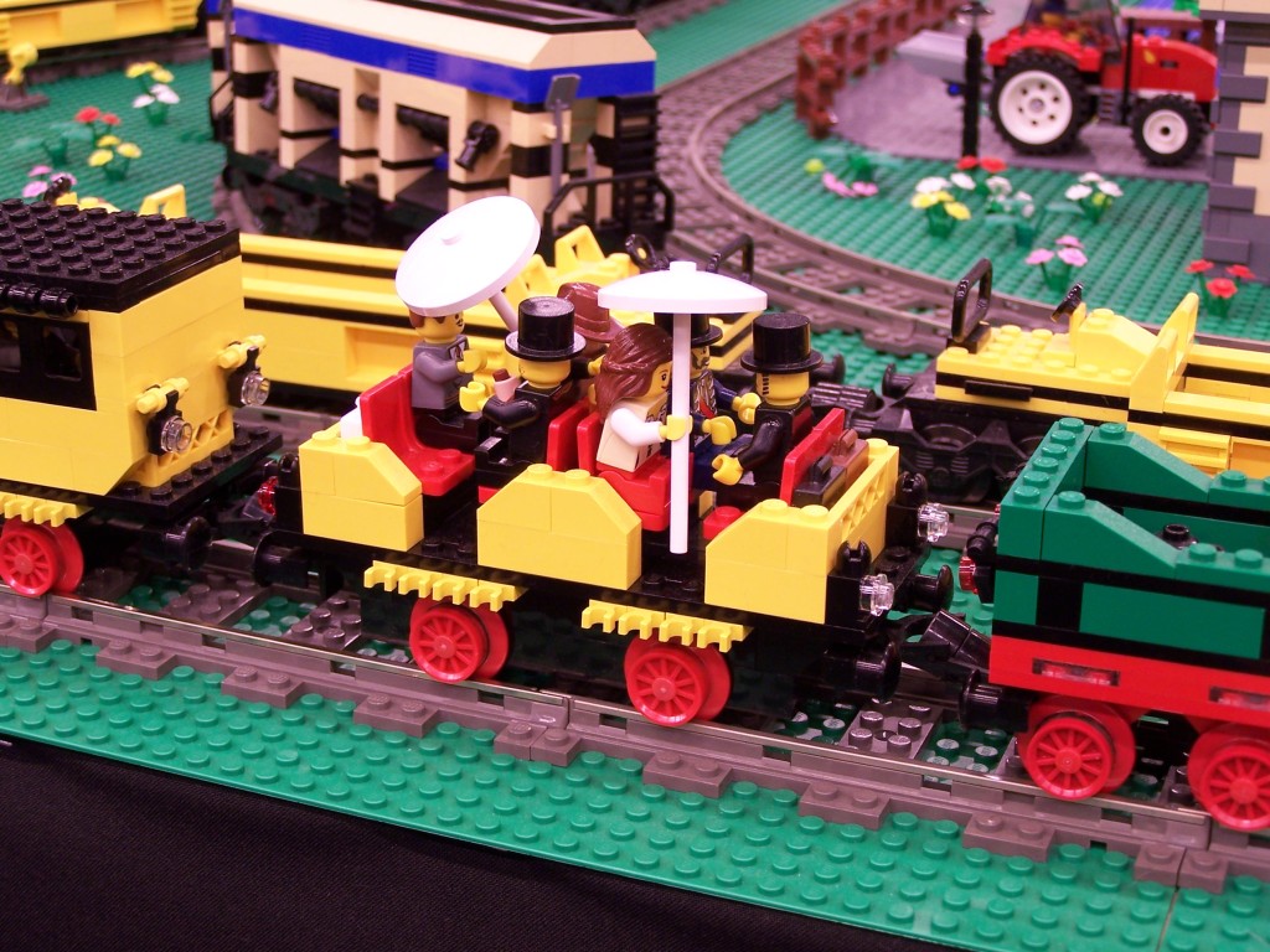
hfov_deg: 32.7
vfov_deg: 24.8
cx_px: 635
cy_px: 476
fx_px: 2165
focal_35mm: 59
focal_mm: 9.8
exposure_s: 1/2
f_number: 3.1
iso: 80
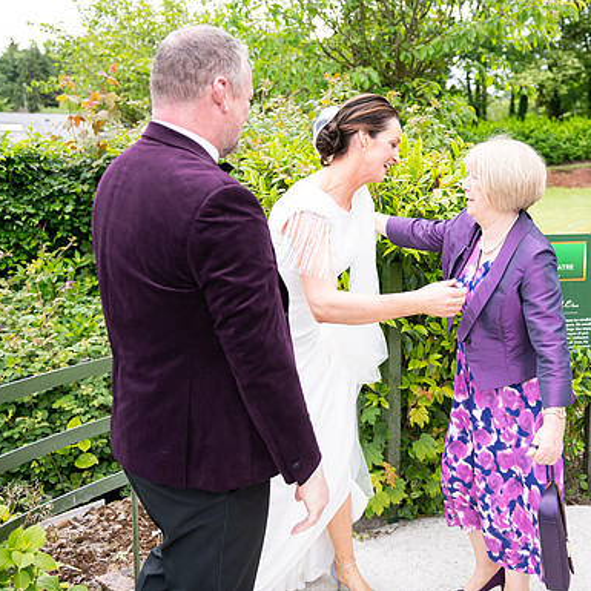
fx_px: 792
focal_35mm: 41
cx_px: 399
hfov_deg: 40.4
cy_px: 296
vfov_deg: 40.9
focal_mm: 32
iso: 250
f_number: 3.5
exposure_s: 1/800
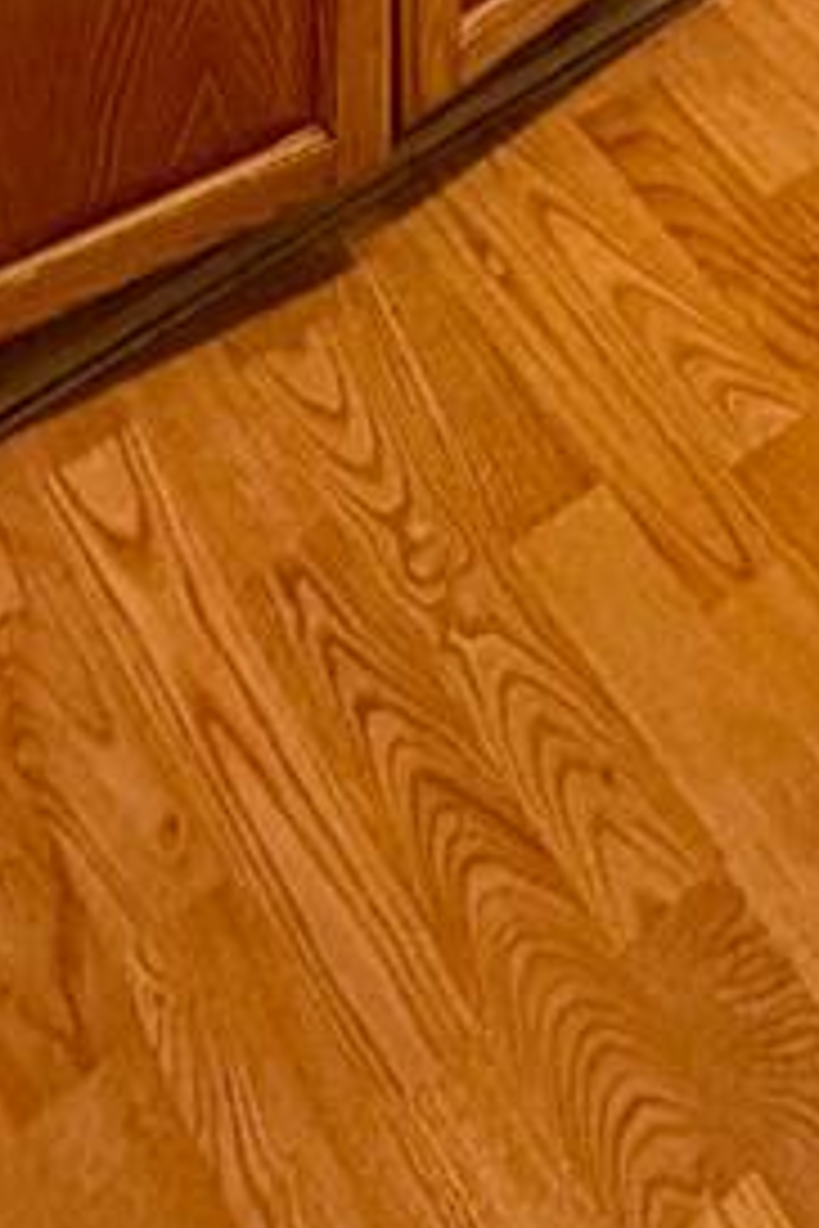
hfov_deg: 16.8
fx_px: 2730
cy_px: -1680
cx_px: 781
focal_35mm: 80
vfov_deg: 15.2
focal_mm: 2.22
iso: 320
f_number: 2.2
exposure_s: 1/63
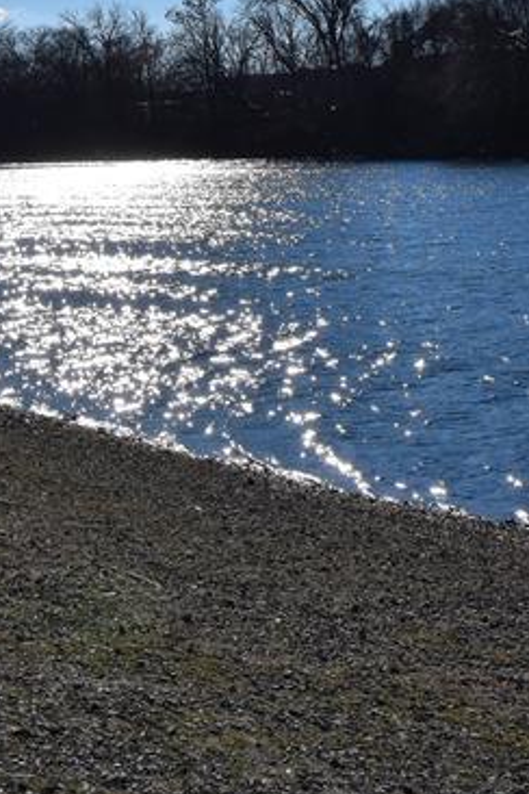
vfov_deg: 23.5
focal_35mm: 84
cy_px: 74
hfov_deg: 16.2
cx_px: 113
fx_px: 1851
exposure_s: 1/1000
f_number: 13
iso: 200
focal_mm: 20
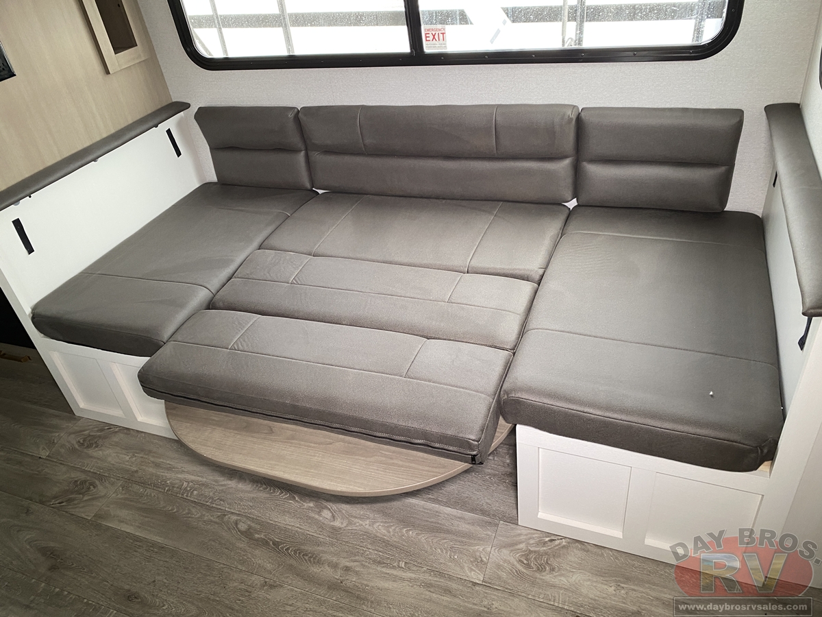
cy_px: 308
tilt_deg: -35.8
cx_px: 411
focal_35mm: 26
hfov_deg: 67.3
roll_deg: +6.8
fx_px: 617
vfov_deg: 53.1
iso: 125
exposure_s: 1/82
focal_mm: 4.25
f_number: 1.8
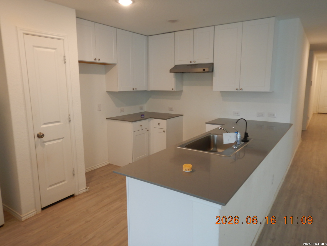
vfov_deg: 56.8
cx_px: 164
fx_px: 227
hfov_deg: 71.6
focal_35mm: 24
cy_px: 123
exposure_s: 1/30
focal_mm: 4.3
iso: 160
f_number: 2.8
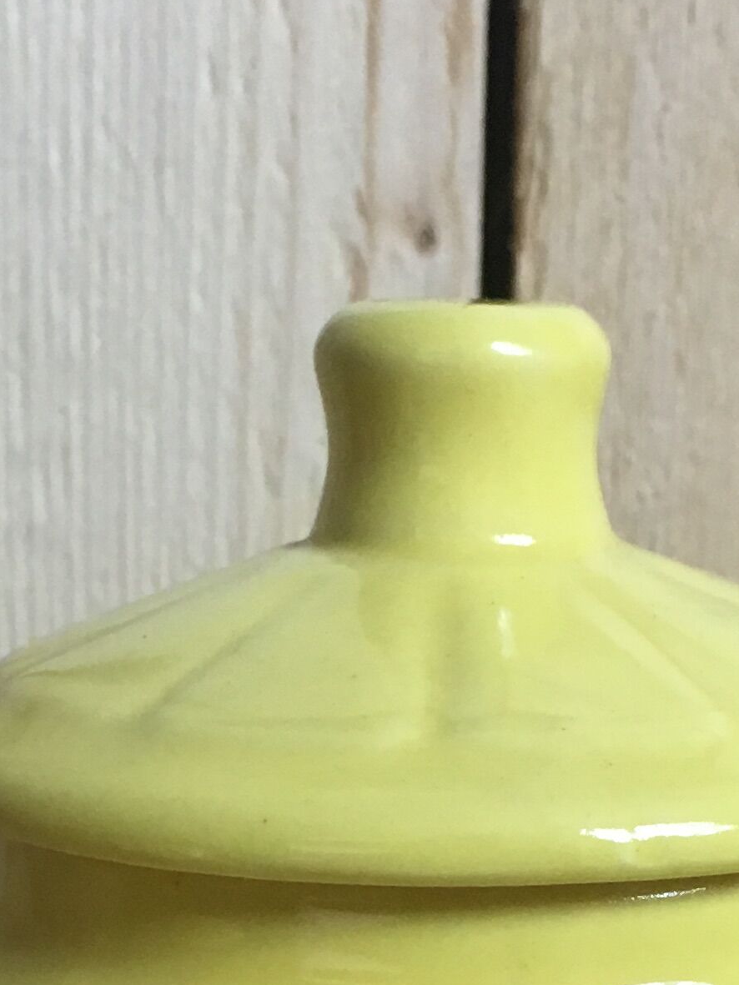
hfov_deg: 14.9
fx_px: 2817
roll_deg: -0.6
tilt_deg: -18.0
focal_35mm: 99
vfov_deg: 19.2
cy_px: 1009
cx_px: 352
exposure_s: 1/33
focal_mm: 4.15
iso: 64
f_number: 2.2
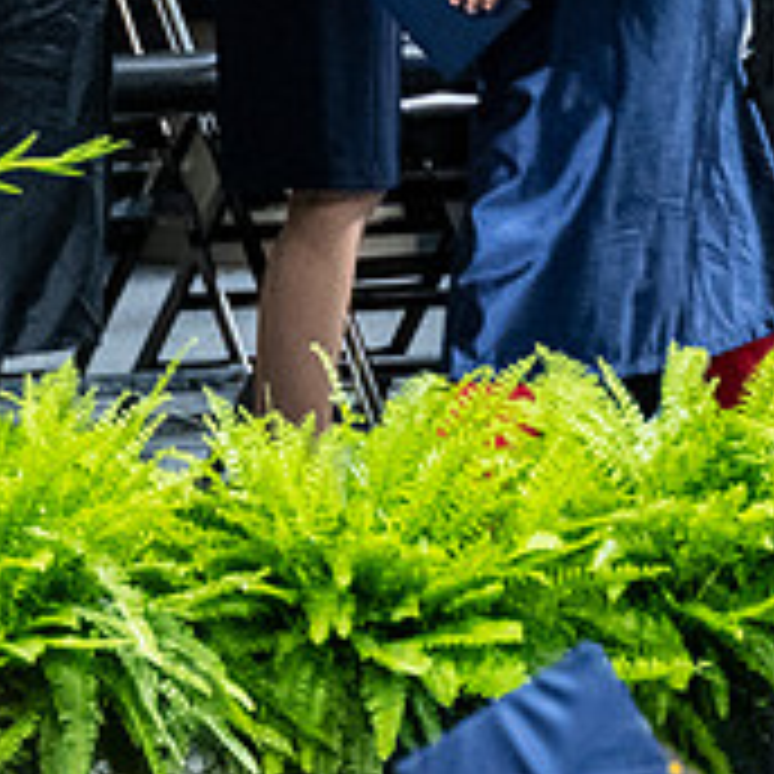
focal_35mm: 1162
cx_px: 521
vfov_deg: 1.5
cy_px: 6
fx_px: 29395
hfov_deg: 1.5
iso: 2000
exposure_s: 1/200
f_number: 4
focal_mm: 200
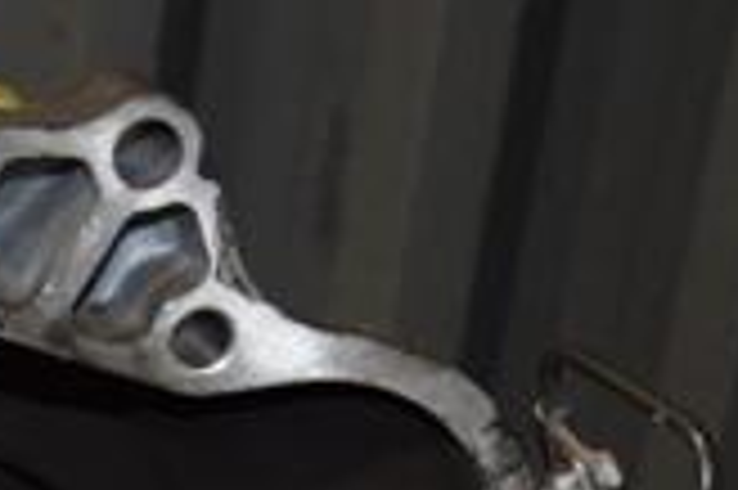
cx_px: -518
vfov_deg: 8.7
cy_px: 715
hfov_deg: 12.4
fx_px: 3154
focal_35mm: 154
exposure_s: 1/60
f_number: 5
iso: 800
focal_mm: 28
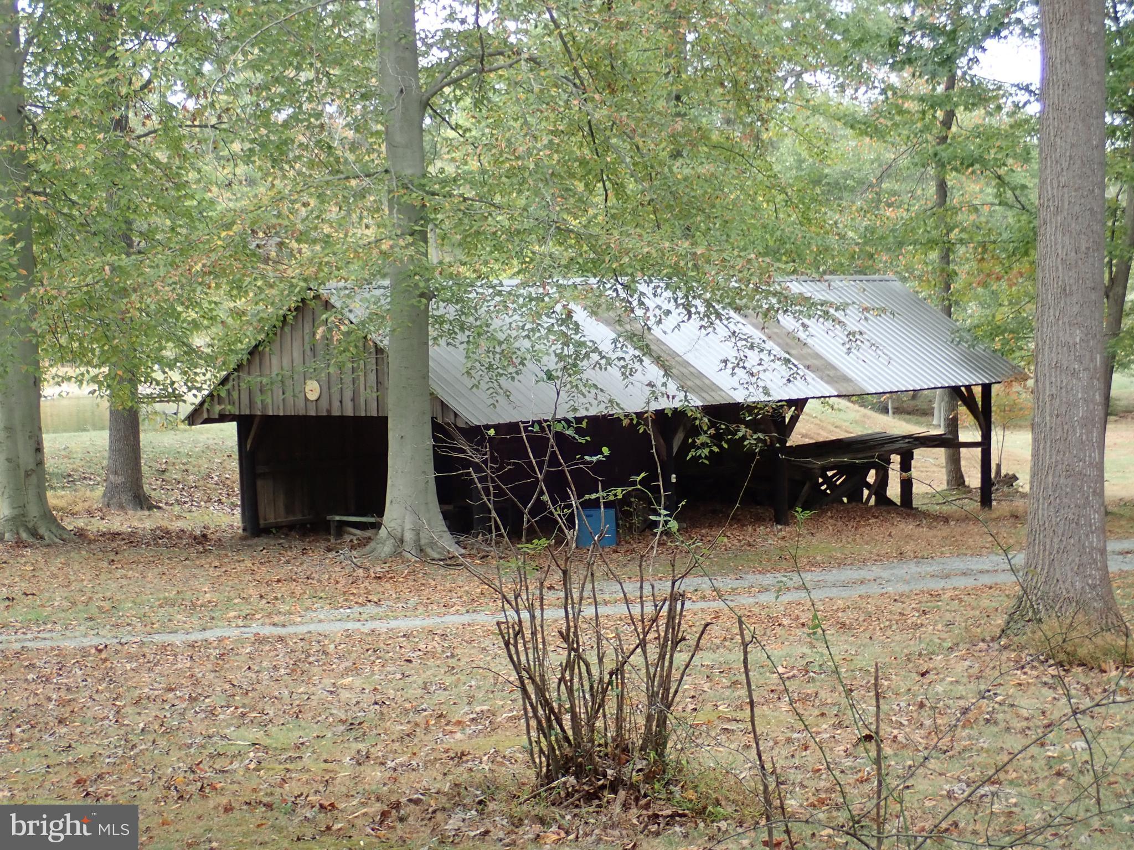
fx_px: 2129
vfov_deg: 22.6
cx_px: 567
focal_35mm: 65
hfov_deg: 29.8
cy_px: 425
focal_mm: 11.78
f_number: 3.8
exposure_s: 1/80
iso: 200
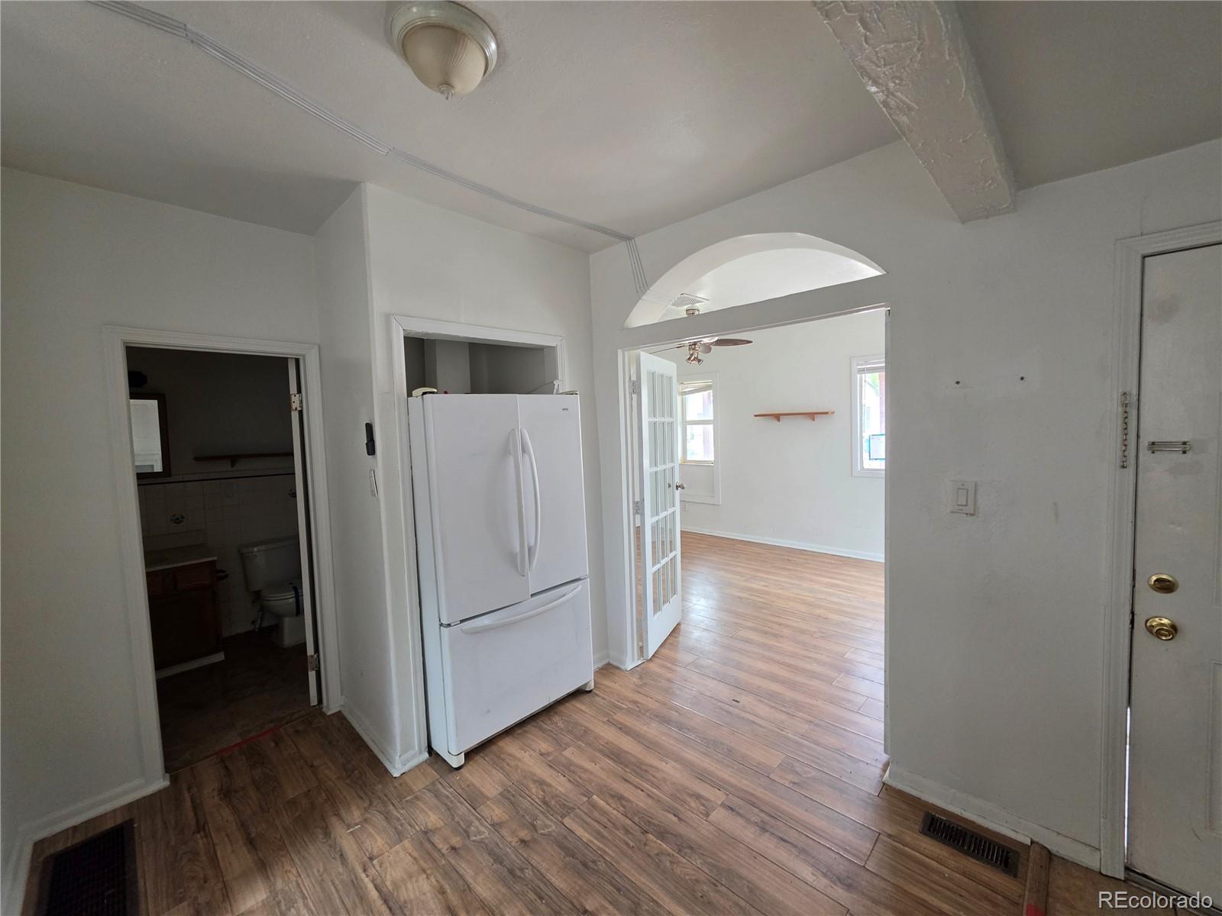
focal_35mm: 13
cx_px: 611
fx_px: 459
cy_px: 458
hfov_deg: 106.2
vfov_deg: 89.9
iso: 160
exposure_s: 1/120
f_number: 1.9
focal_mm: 2.2
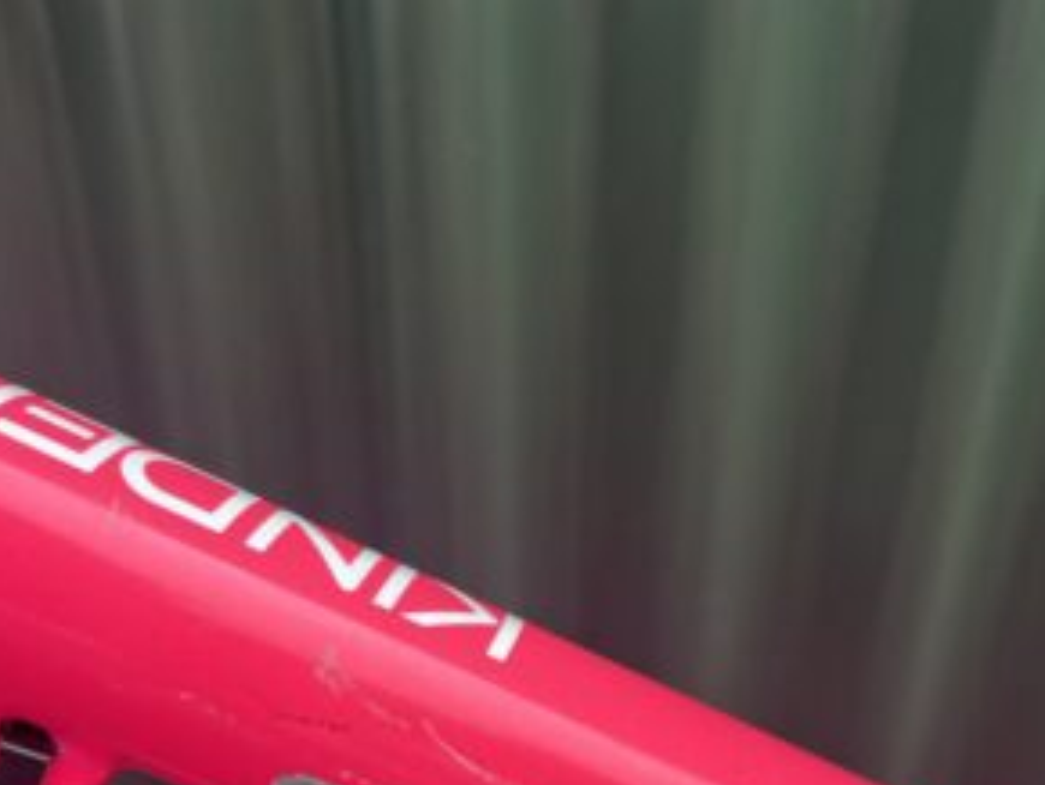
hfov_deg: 43.7
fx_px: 1299
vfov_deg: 32.8
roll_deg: +6.4
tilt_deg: -36.9
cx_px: 440
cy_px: 612
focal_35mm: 43
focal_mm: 5.1
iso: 50
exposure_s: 1/705
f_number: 1.6
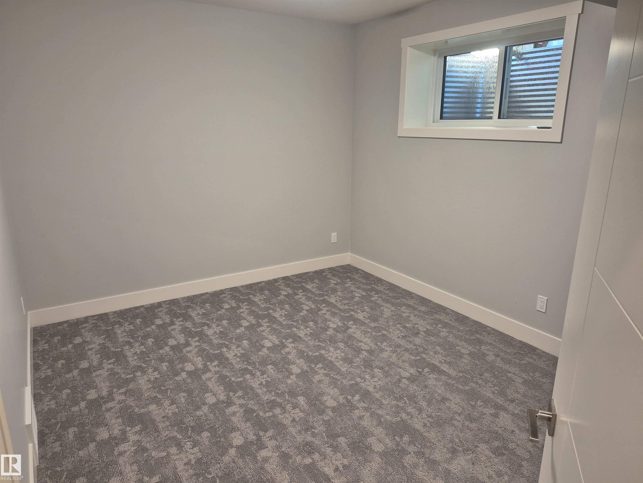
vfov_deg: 58.9
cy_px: 242
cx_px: 322
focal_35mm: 23
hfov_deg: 73.9
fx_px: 427
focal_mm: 5.4
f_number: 1.8
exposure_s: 1/50
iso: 200
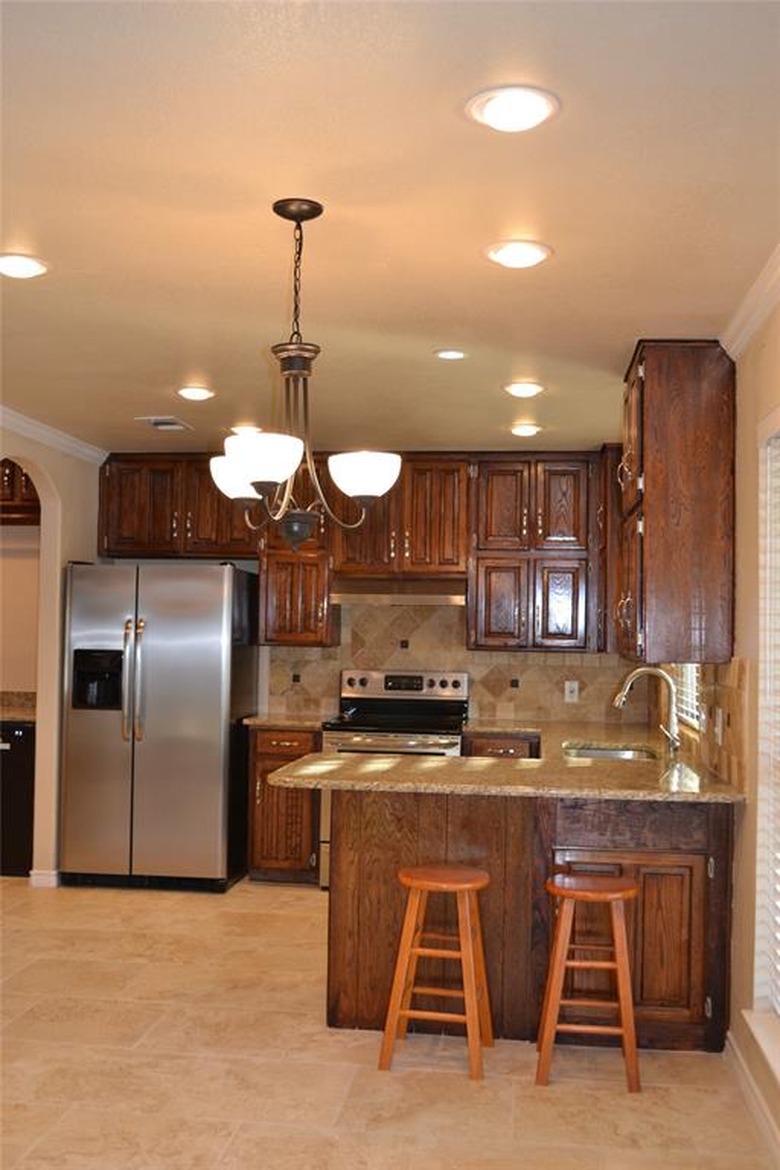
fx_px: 1170
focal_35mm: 36
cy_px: 585
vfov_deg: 53.1
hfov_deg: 36.9
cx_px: 390
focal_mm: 24
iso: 640
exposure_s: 1/60
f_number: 4
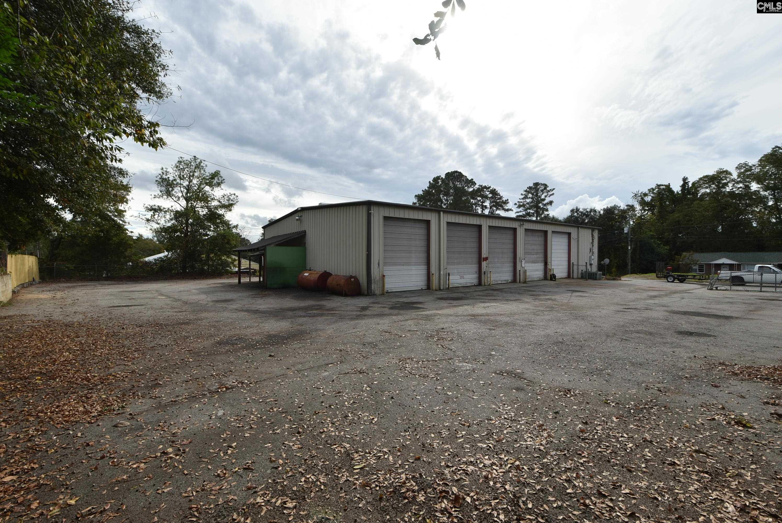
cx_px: 391
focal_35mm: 15
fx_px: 326
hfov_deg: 100.3
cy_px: 262
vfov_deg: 77.4
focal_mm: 10
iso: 110
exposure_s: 1/250
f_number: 8
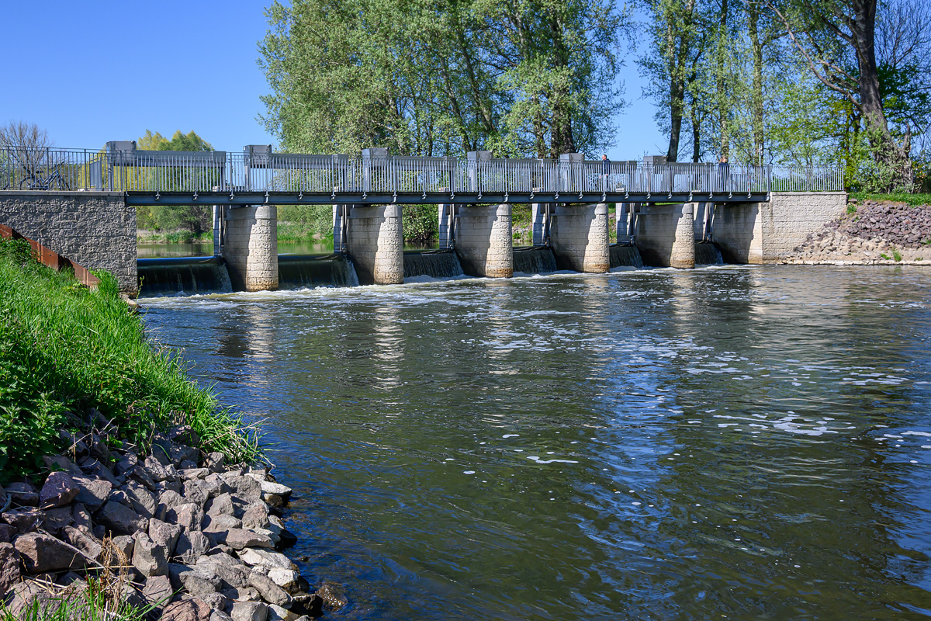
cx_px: 466
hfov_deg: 58.3
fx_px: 834
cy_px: 310
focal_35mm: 32
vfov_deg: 40.8
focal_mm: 21.5
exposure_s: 1/640
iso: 200
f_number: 8
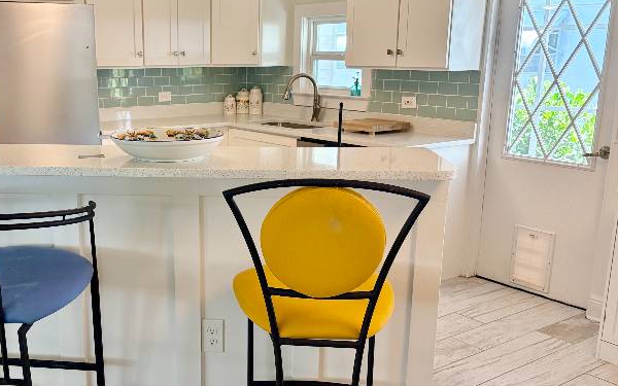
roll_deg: +0.8
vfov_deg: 32.8
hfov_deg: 49.4
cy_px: 206
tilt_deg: -13.0
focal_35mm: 39
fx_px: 657
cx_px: 199
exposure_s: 1/120
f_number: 1.6
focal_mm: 5.96
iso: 160
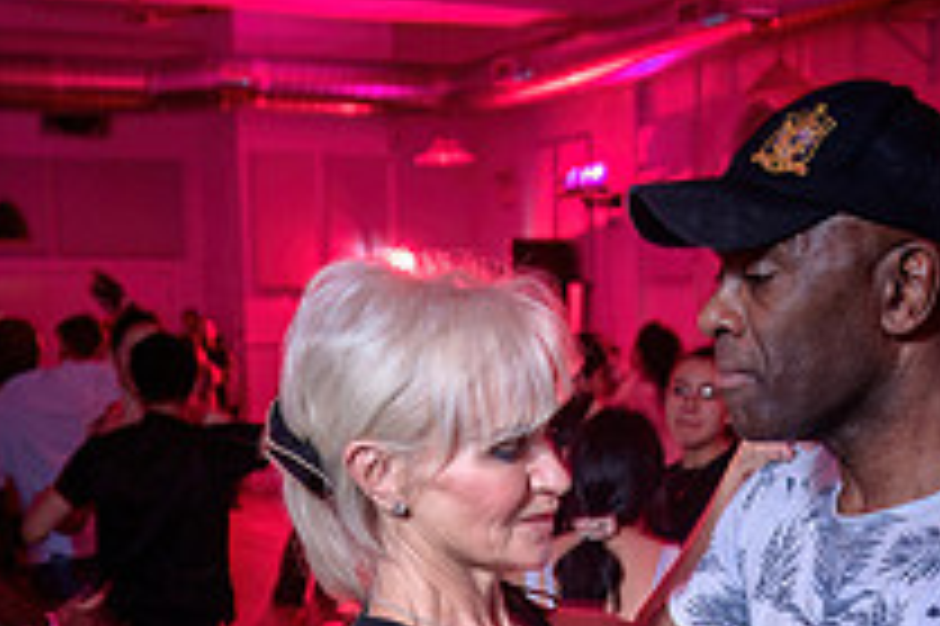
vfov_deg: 17.0
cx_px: 596
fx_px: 2009
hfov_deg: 26.2
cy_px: 724
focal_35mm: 77
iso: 400
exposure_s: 1/40
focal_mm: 24
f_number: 2.8
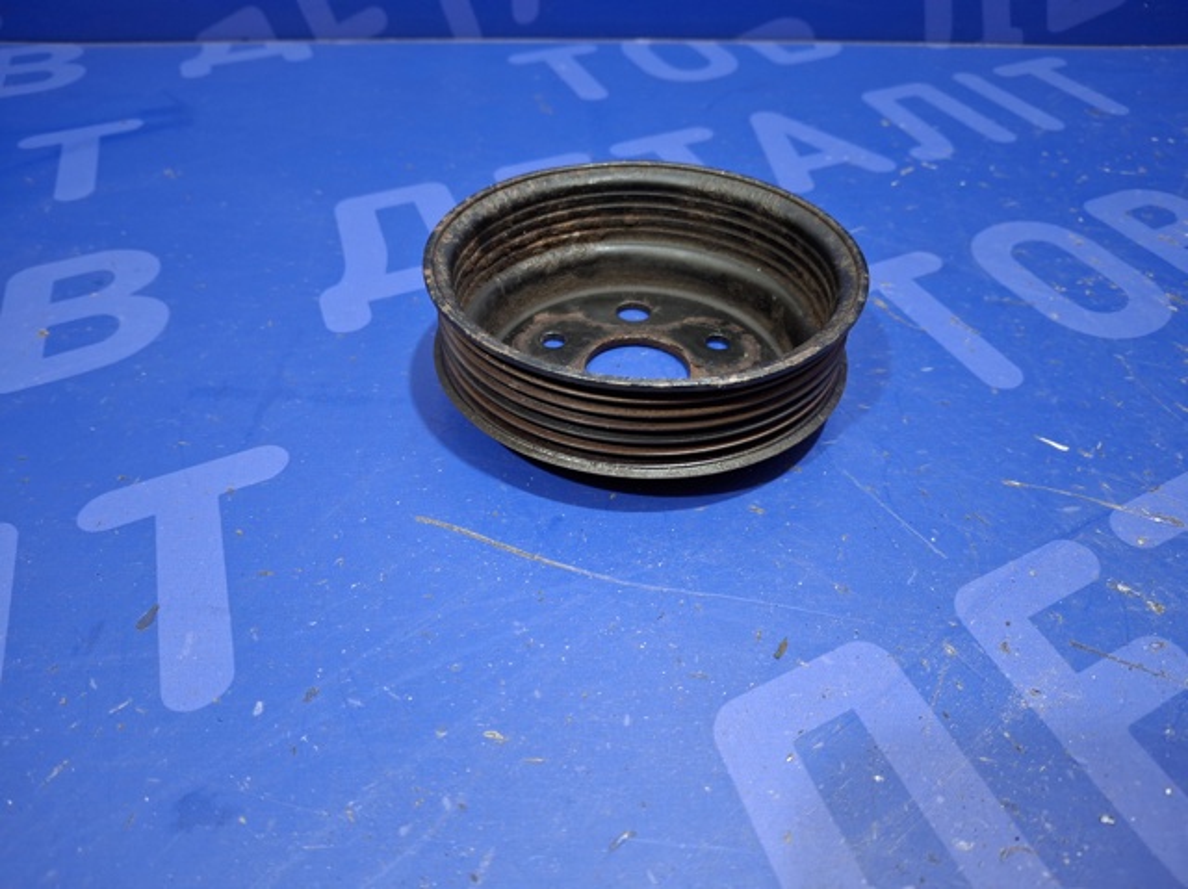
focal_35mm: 25
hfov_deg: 69.4
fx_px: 857
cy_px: 444
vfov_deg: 54.8
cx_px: 594
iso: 320
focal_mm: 4.69
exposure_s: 1/33
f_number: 1.8
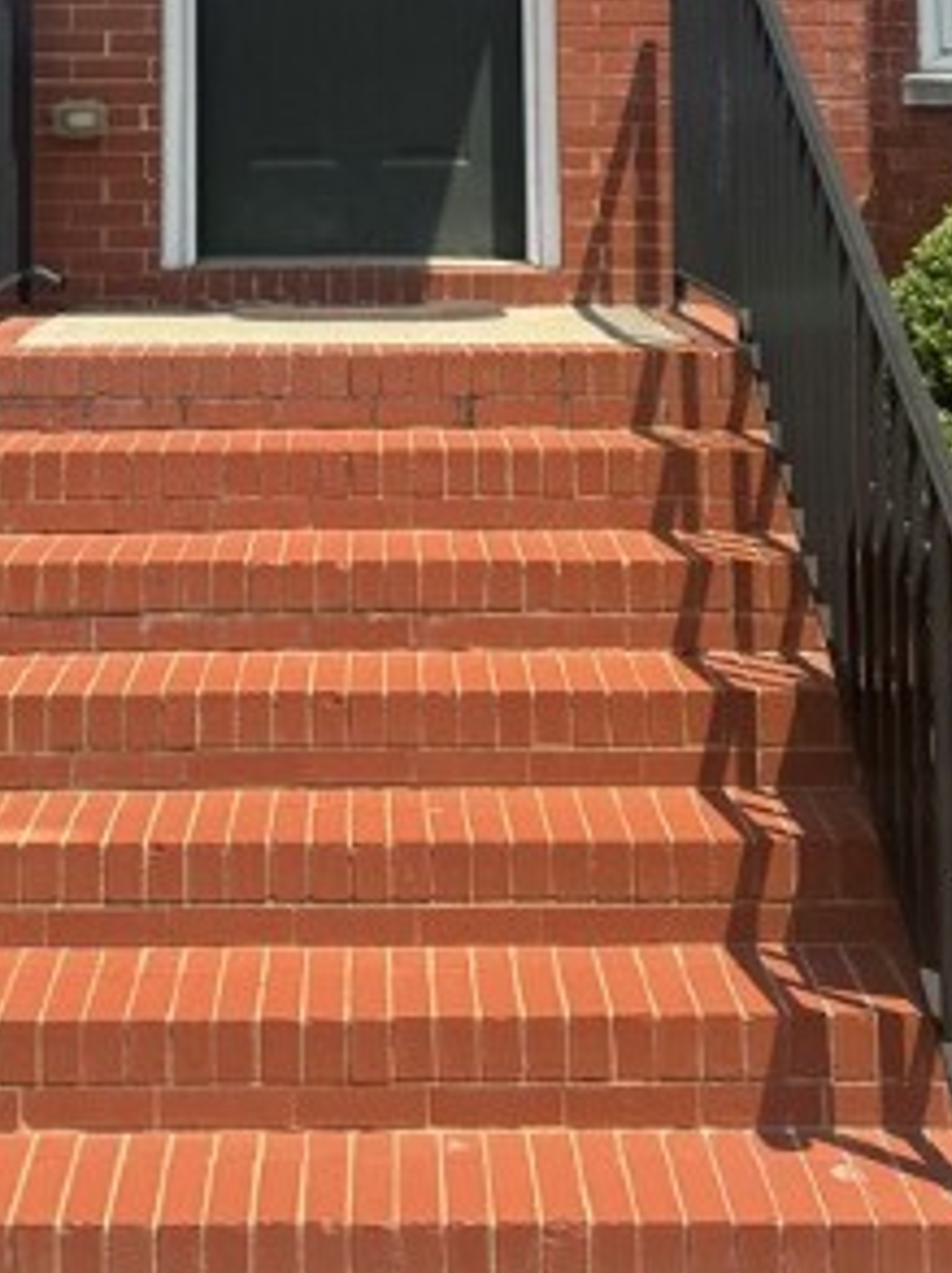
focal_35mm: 63
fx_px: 2315
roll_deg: +0.3
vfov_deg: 28.1
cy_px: -117
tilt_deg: +6.8
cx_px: 313
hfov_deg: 23.1
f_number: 1.78
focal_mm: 6.76
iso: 80
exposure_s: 1/3597
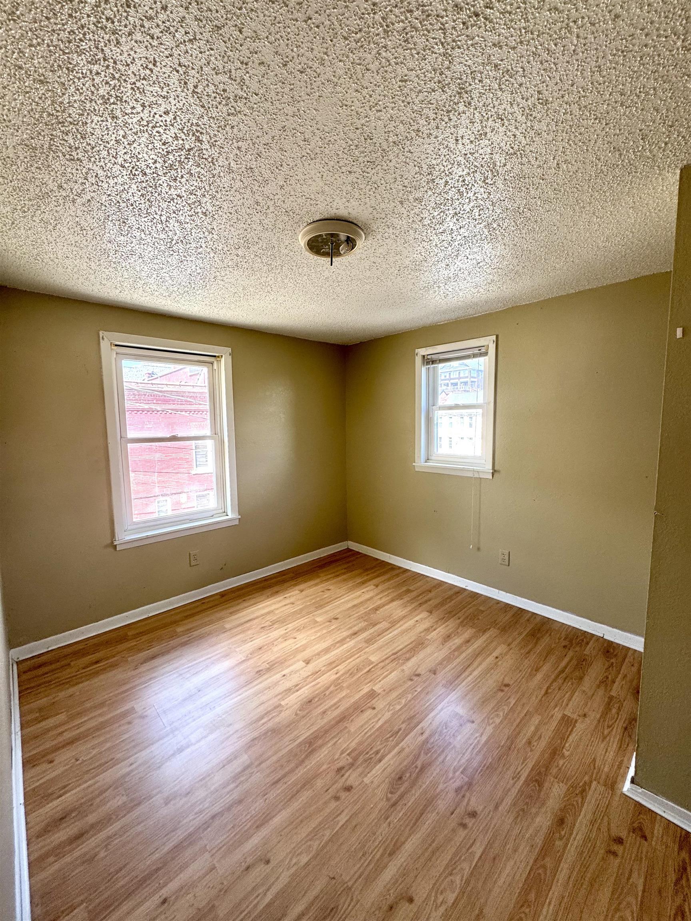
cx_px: 346
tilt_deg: -7.4
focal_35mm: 14
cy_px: 460
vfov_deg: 102.1
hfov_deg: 85.7
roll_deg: +2.4
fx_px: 373
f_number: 2.2
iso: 125
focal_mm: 2.22
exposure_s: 1/99
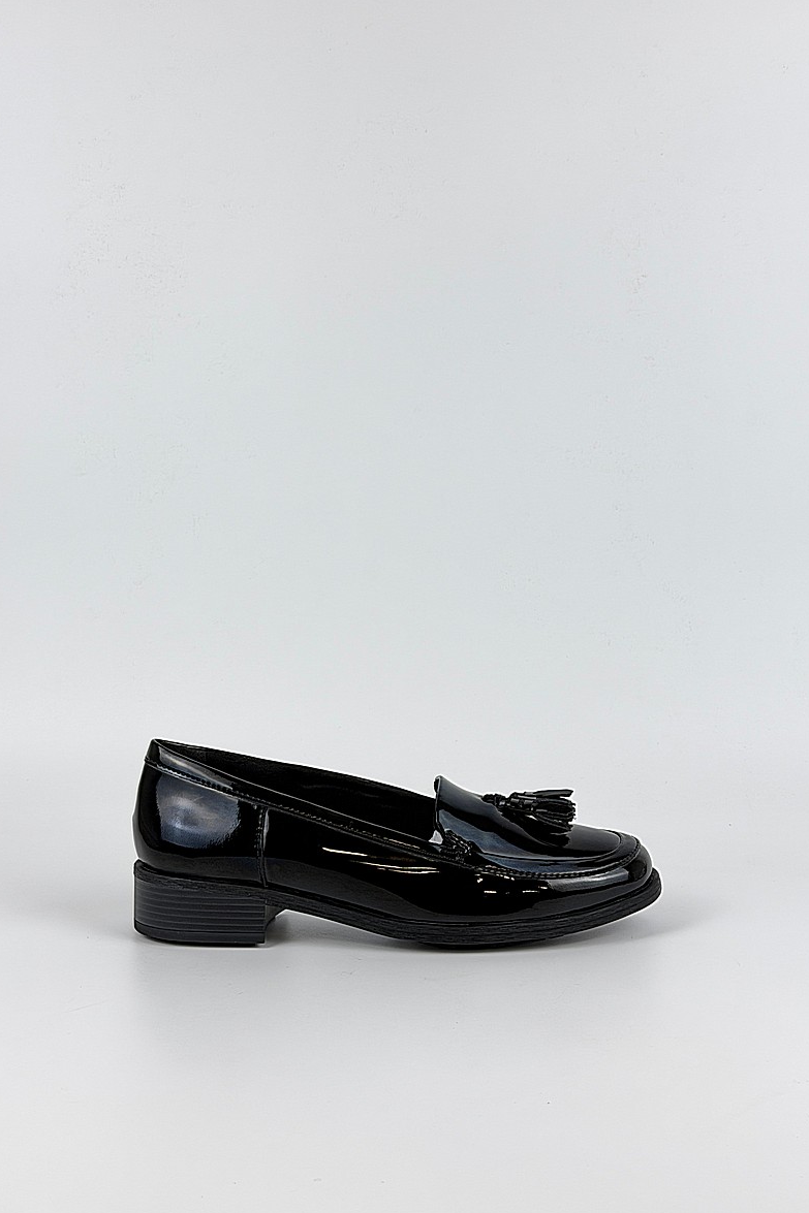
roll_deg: +0.2
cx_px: 385
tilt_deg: -5.4
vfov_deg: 38.9
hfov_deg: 26.5
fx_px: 1719
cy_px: 600
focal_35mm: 51
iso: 50
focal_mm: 6.76
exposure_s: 1/154
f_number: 1.78
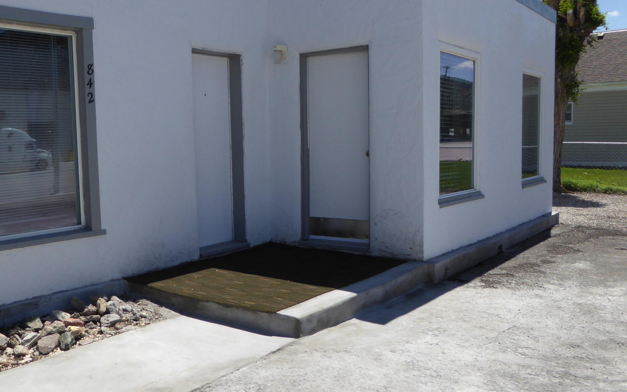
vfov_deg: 35.3
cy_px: 203
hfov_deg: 53.0
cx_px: 212
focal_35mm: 36
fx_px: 615
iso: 100
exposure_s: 1/1300
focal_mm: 4.3
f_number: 3.3
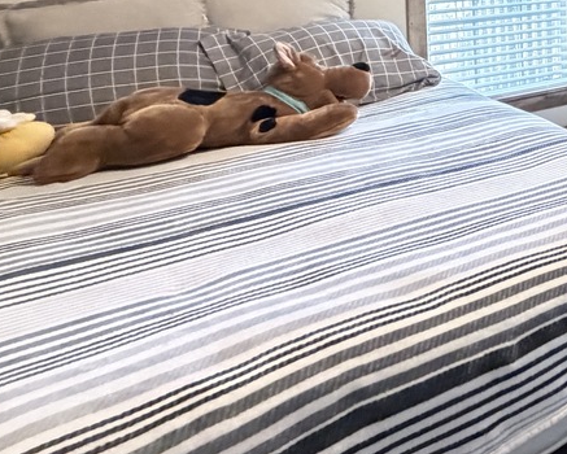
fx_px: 755
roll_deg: -1.0
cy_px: -31
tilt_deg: -4.7
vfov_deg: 30.4
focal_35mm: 45
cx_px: 793
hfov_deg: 29.7
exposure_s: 1/60
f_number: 2.2
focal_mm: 2.22
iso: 800
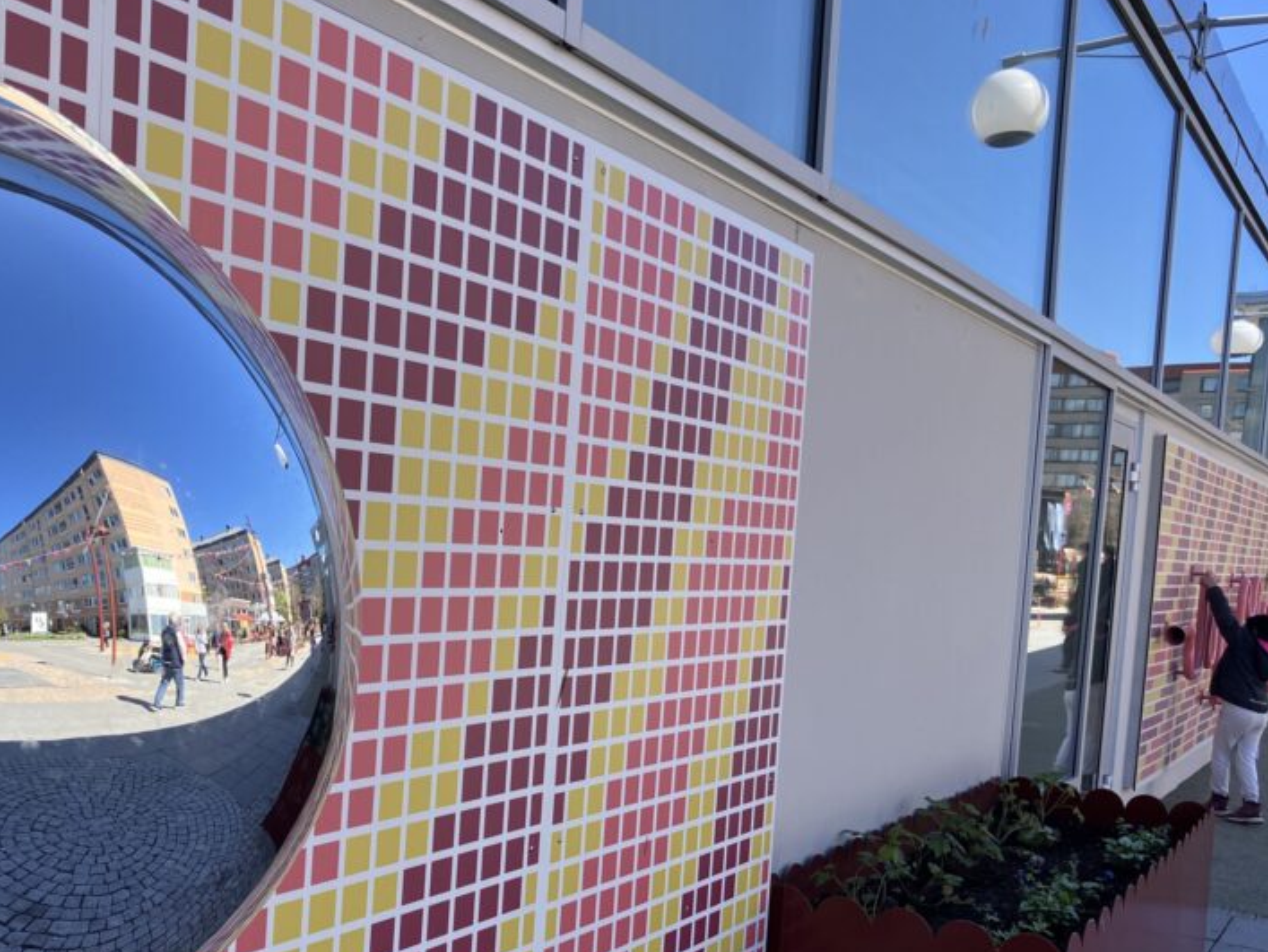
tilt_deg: -3.6
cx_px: 511
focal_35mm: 38
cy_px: 588
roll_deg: -4.1
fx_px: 1393
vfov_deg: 37.6
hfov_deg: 48.7
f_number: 1.8
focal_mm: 3.99
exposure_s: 1/796
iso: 32
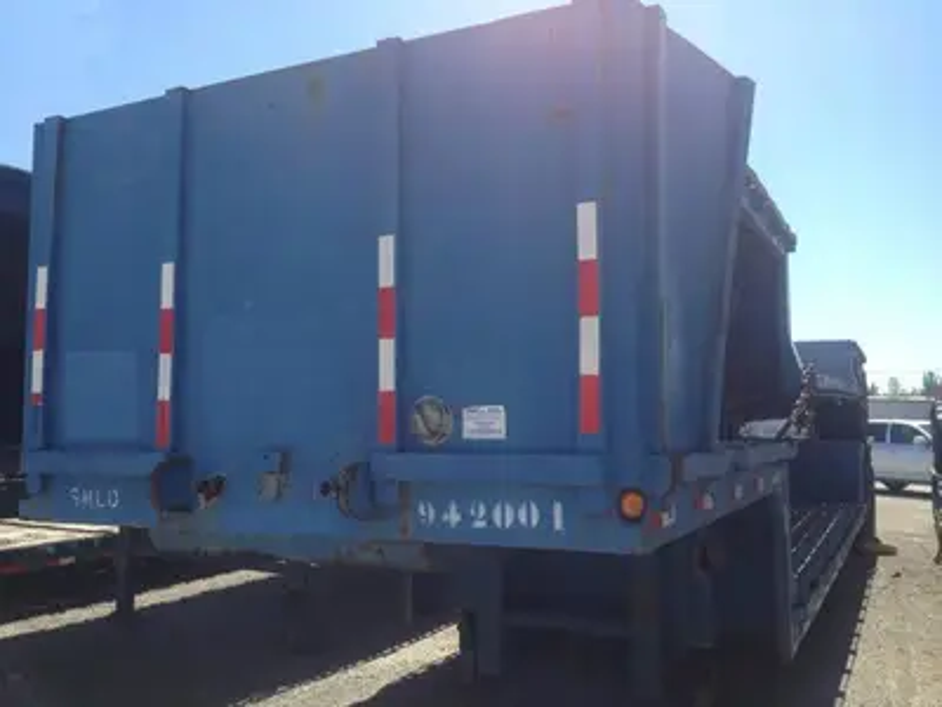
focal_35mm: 35
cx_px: 471
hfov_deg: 52.6
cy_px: 354
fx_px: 952
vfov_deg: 40.7
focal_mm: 4.28
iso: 50
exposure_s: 1/1151
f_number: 2.4
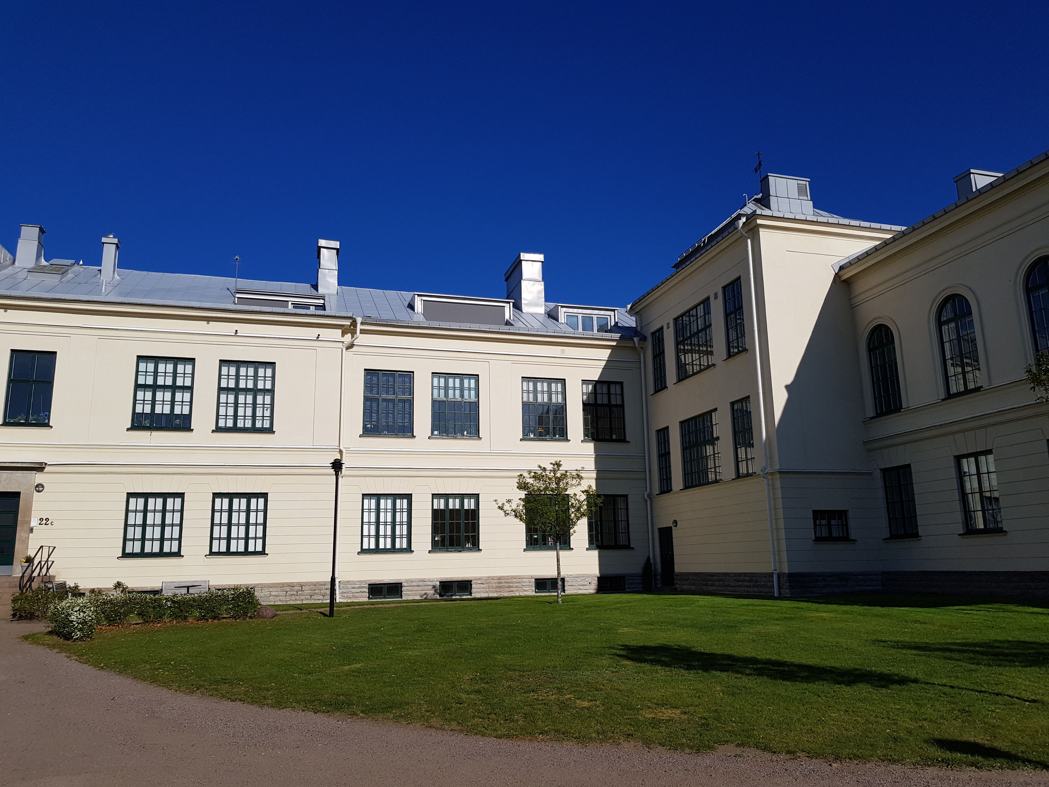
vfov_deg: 53.1
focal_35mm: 26
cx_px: 524
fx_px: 788
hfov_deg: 67.3
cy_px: 394
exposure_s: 1/5824
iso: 40
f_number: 1.7
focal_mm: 4.2
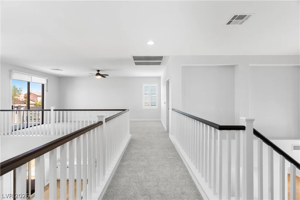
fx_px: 142
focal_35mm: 17
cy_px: 100
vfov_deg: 70.5
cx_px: 150
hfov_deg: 93.3
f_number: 8
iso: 400
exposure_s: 1/100
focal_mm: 17
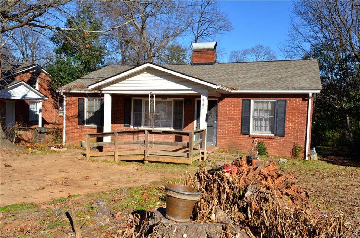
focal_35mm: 30
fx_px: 299
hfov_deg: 62.1
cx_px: 180
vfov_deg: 43.4
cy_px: 119
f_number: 13
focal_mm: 20
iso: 640
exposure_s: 1/640
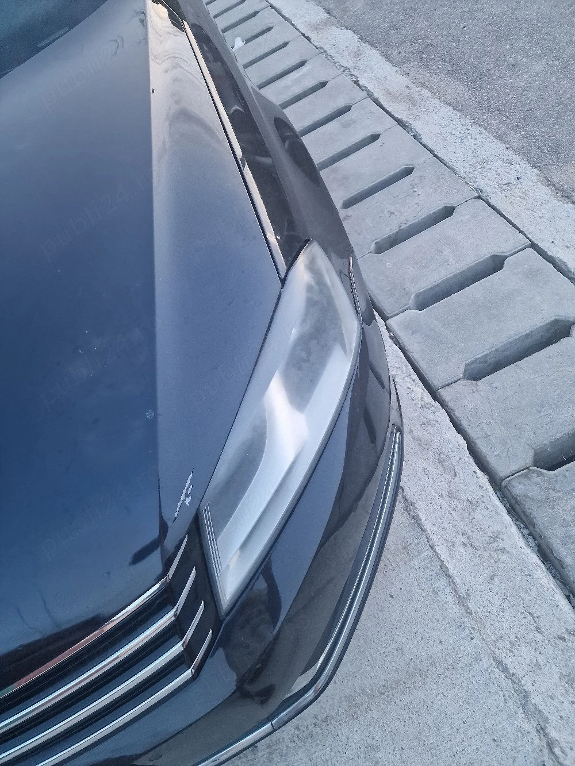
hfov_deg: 58.9
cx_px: 288
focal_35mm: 23
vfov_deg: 73.9
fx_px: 509
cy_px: 383
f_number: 1.8
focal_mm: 6.4
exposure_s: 1/100
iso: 64
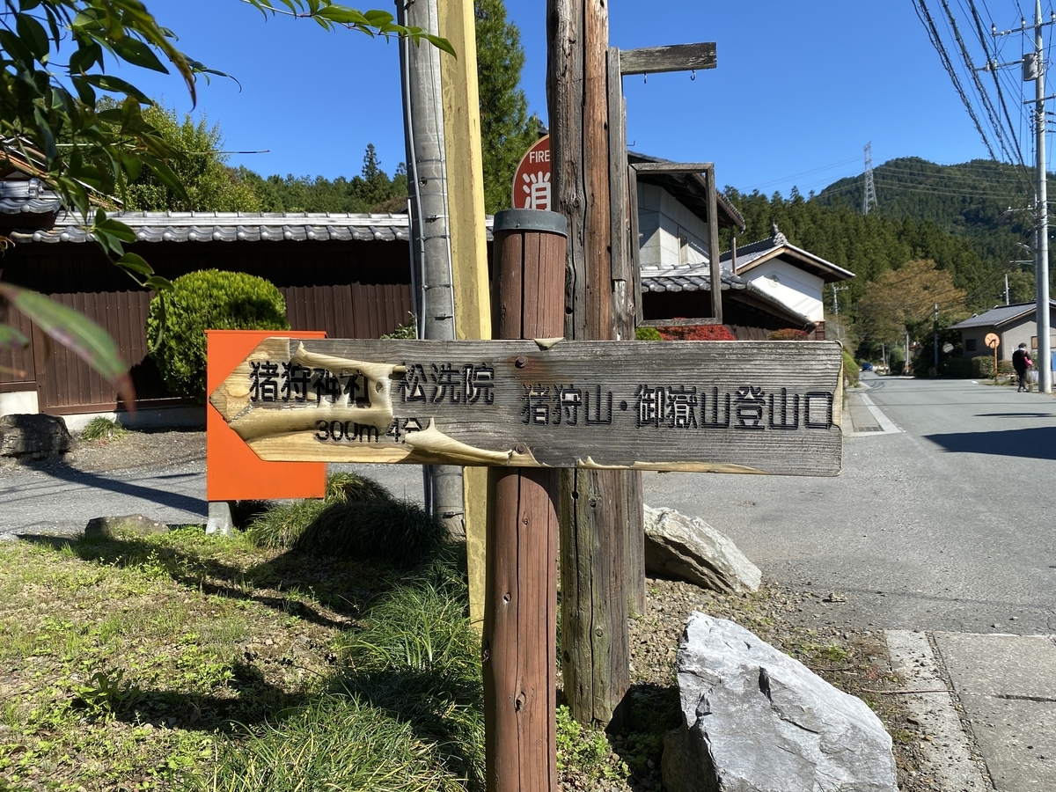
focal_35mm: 26
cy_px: 396
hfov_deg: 67.3
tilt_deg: -2.2
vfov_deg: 53.1
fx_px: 793
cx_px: 528
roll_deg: +2.8
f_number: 1.8
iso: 32
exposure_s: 1/1629
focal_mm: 4.25
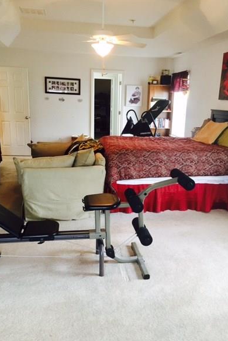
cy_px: 174
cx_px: 127
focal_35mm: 33
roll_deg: -2.9
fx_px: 313
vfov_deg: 57.2
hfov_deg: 39.9
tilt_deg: -14.3
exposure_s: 1/30
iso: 125
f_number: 2.2
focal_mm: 4.15
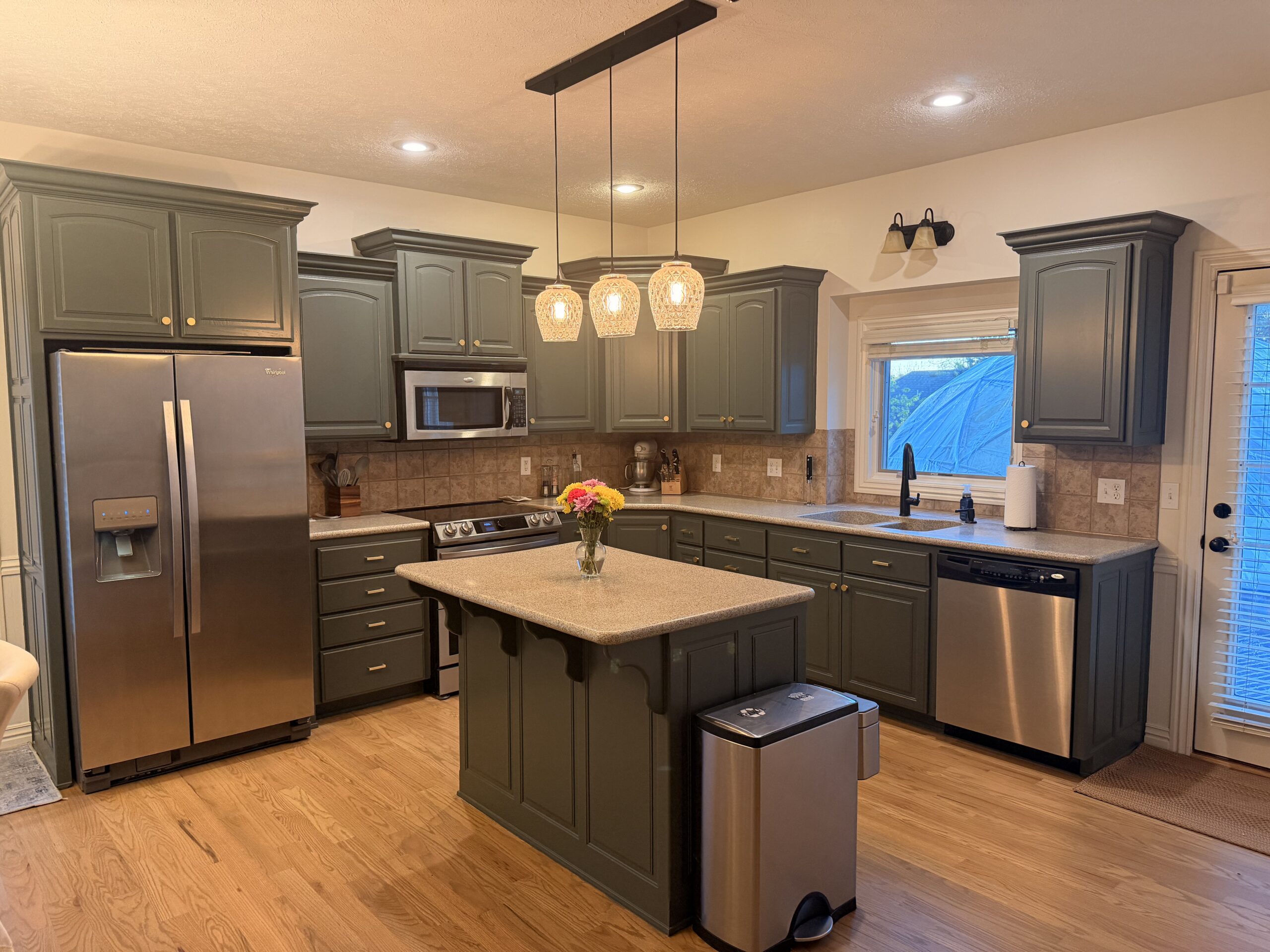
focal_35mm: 24
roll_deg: +1.2
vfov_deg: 56.8
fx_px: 881
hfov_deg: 71.6
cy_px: 476
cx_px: 635
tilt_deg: -4.9
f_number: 1.78
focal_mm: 6.76
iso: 320
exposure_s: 1/60
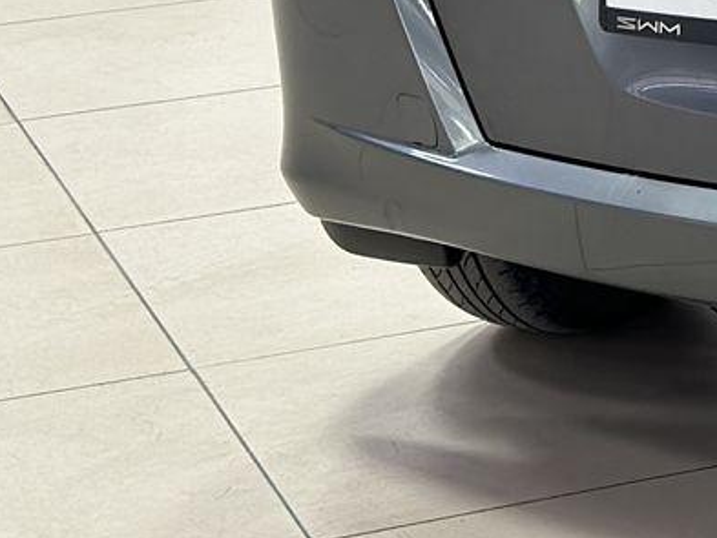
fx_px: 3647
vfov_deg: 8.3
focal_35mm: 176
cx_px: 1248
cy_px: -221
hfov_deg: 10.6
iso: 160
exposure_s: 1/100
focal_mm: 6.86
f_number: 1.78
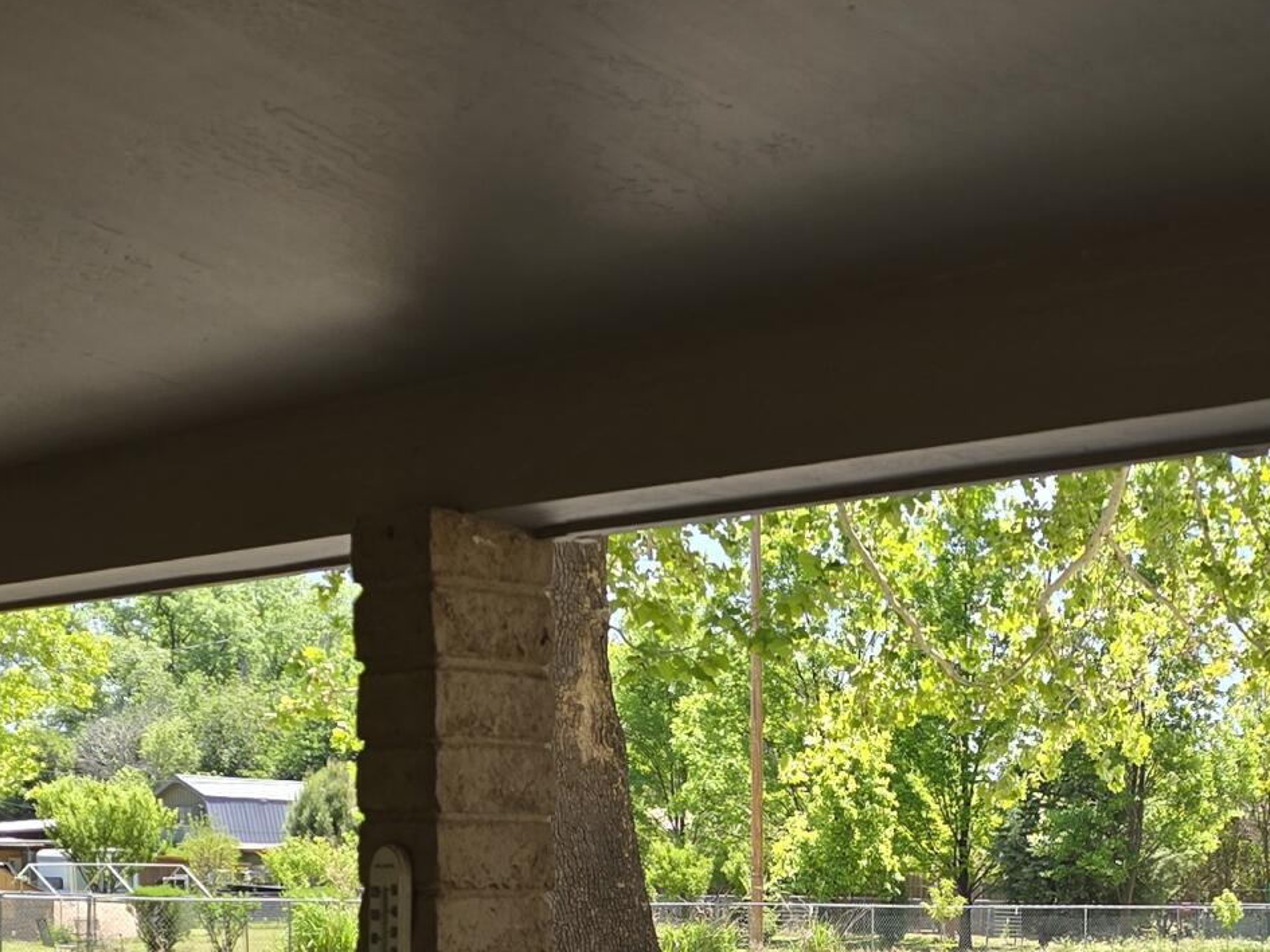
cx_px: 1087
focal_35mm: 73
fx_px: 2679
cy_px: 1066
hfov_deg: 26.0
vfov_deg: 19.3
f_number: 1.7
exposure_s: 1/221
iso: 12
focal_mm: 6.3
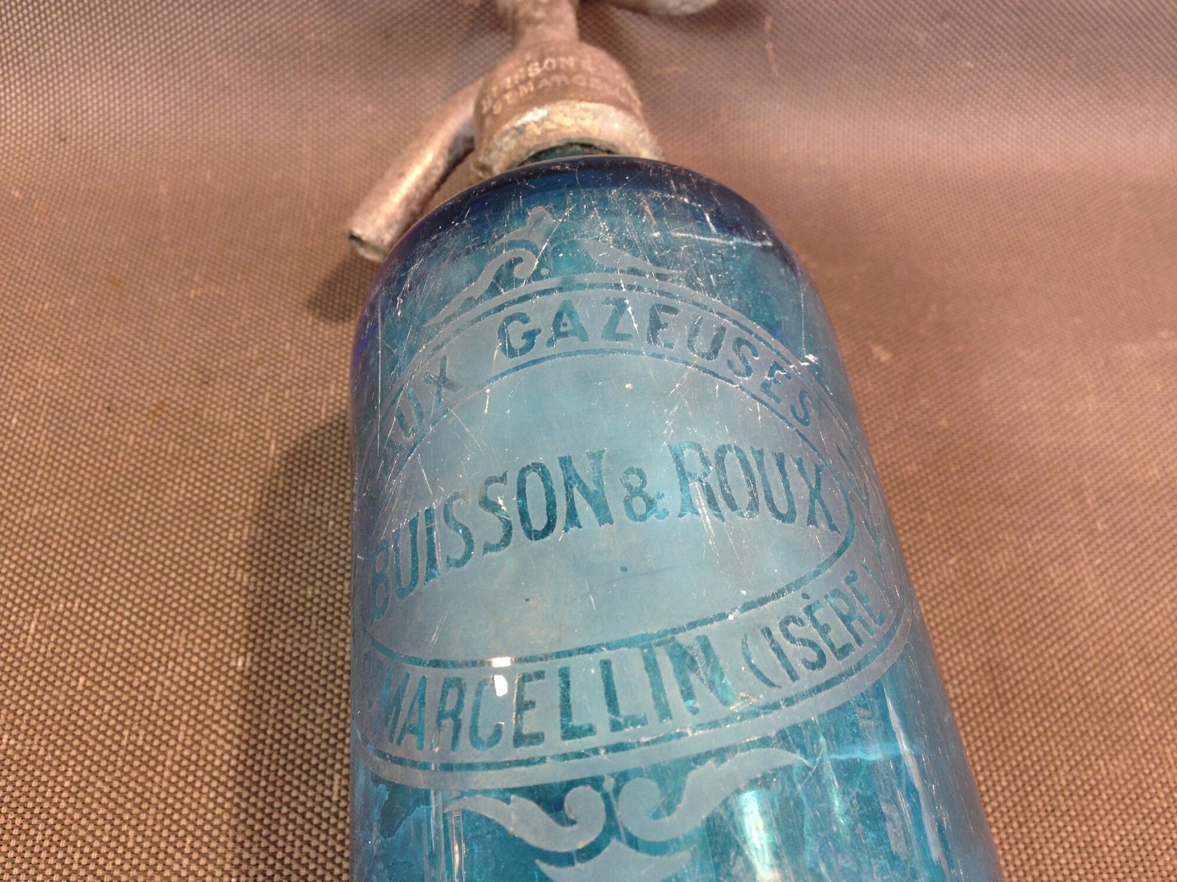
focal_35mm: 33
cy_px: 441
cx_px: 588
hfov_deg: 55.4
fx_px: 1122
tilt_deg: -50.6
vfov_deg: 42.9
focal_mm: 4.12
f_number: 2.4
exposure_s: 1/20
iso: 64
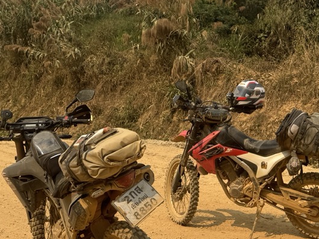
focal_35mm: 58
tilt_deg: +2.1
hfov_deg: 32.7
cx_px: 236
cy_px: 55
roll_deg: -0.7
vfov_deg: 24.9
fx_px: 534
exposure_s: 1/5348
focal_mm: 6.76
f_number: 1.78
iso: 80
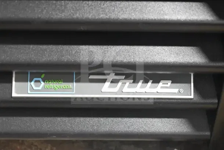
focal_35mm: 75
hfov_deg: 27.0
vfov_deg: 18.2
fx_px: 467
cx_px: 112
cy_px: 75
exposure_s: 1/100
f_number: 5.6
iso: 6400
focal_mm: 50
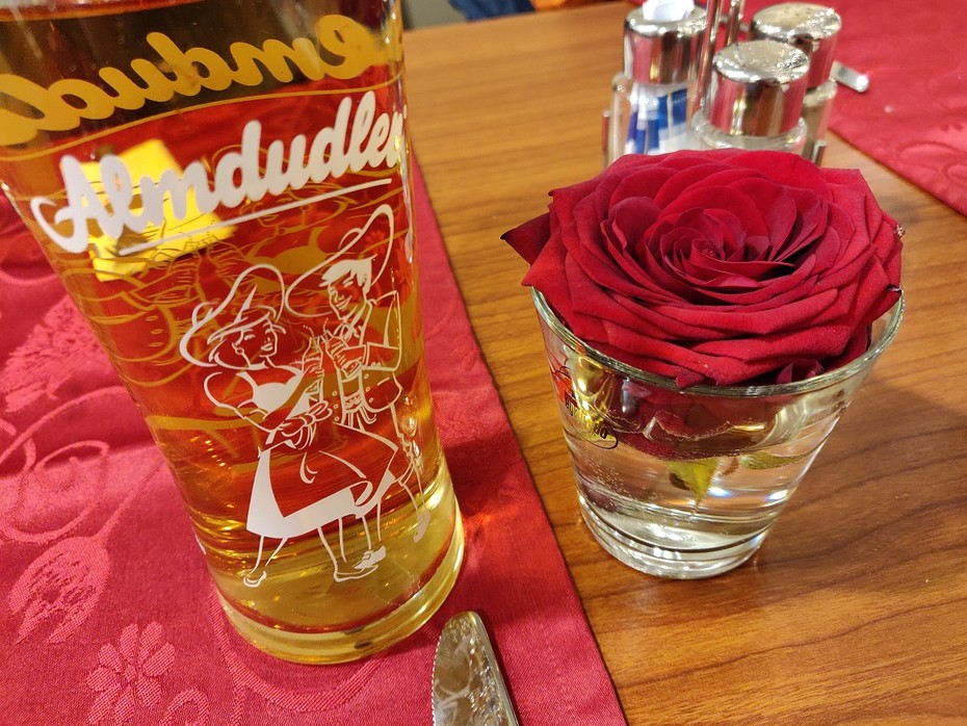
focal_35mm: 25
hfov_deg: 69.4
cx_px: 484
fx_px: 699
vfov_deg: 54.9
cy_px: 363
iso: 1000
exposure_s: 1/20
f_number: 1.7
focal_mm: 4.25
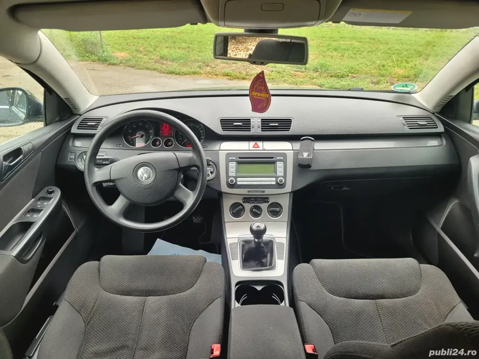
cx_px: 240
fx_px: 360
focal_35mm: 26
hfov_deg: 67.3
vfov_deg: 53.1
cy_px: 180
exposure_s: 1/101
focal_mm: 5.4
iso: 40
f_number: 1.8
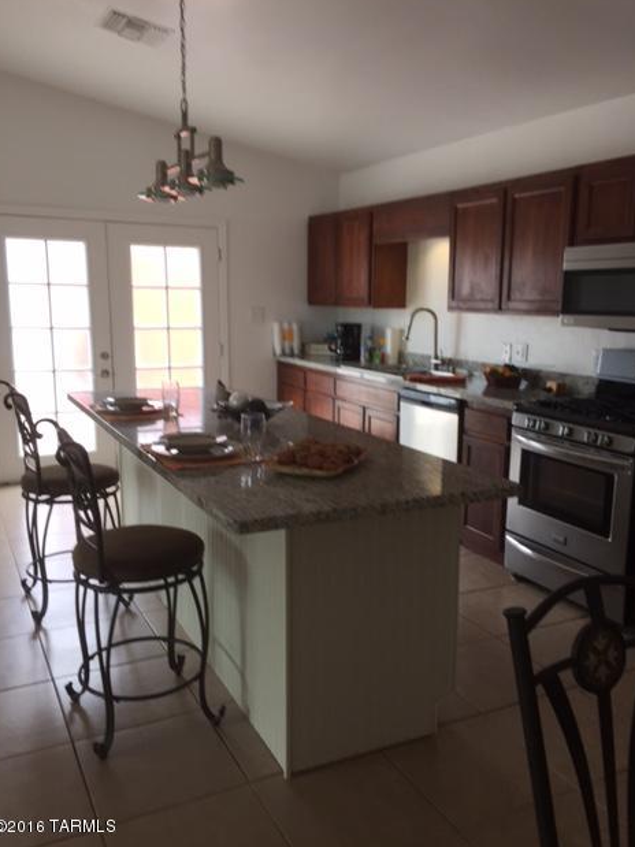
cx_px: 315
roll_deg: -0.6
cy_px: 421
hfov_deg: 46.8
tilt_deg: -9.7
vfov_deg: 60.0
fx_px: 734
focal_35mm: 30
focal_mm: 4.15
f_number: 2.2
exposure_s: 1/60
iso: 40
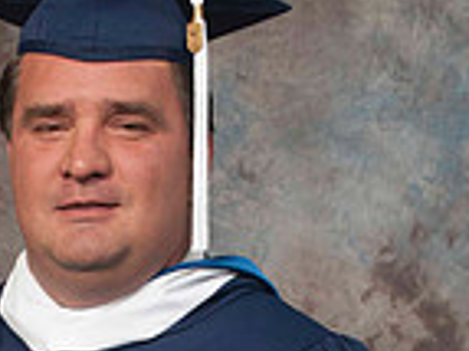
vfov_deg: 8.0
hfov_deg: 10.9
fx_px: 2450
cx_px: 100
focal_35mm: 181
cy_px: 525
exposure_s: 1/125
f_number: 5.6
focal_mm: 40
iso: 200
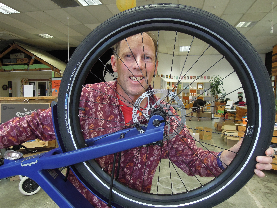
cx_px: 138
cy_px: 104
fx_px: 192
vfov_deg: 56.8
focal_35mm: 24
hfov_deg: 71.6
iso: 360
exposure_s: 1/30
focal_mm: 4.3
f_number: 2.8
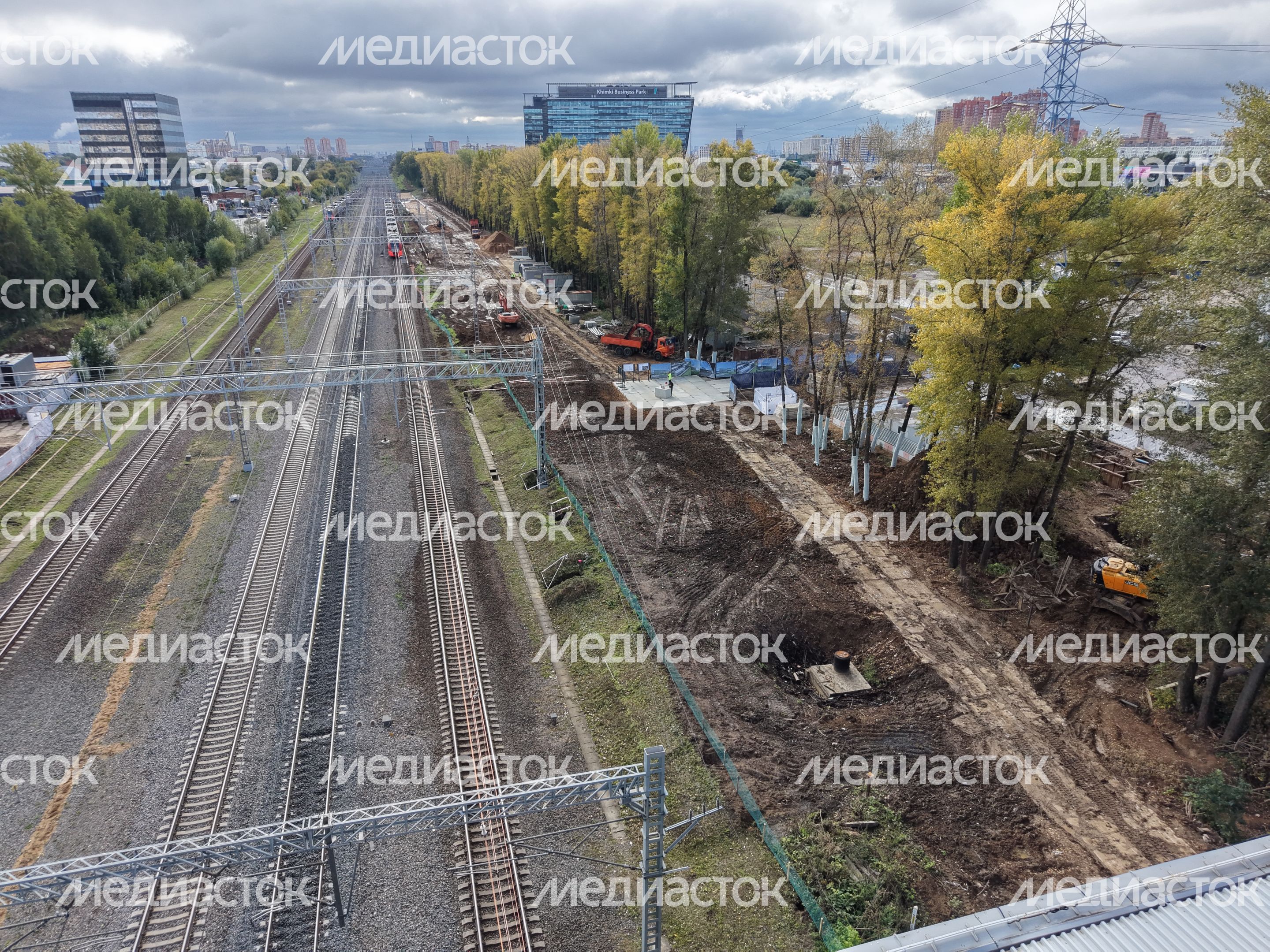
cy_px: 476
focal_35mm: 24
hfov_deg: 71.6
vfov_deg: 56.8
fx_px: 881
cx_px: 635
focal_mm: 8.67
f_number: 1.8
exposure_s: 1/400
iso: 400
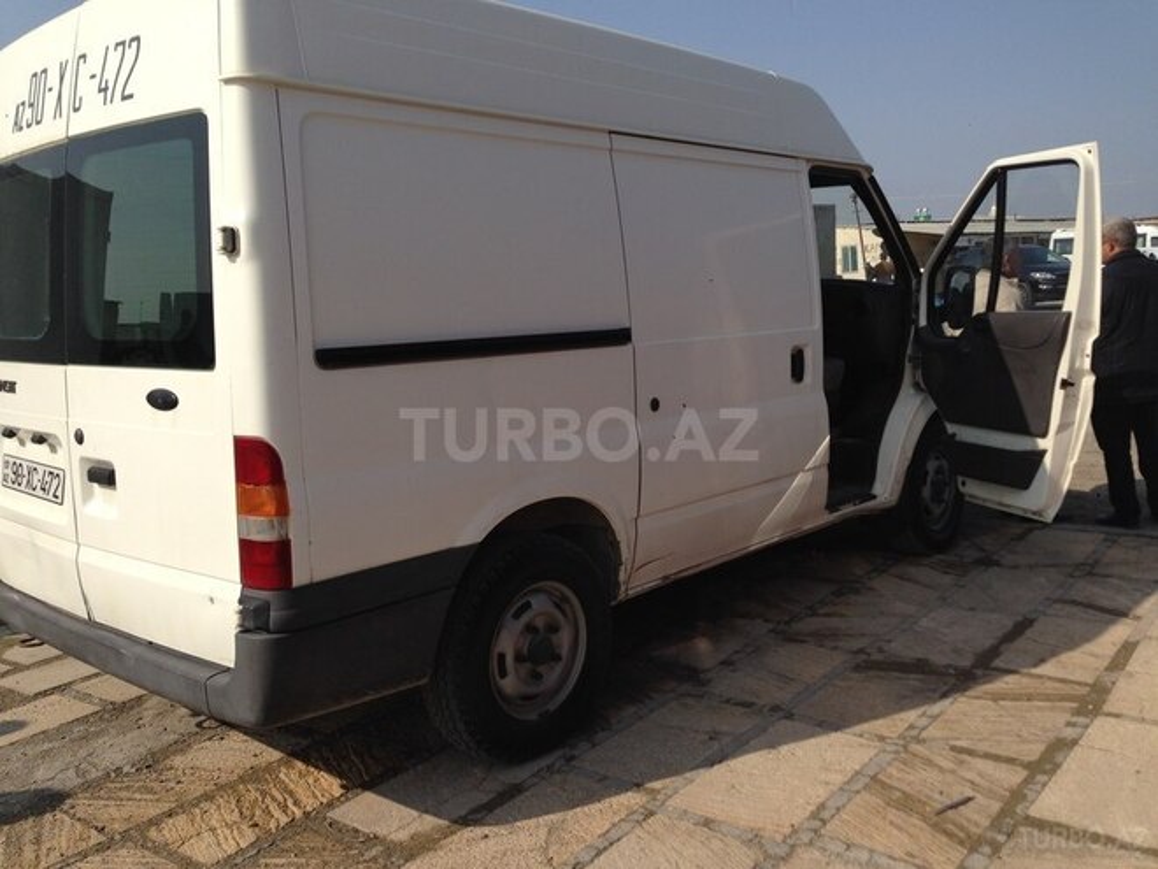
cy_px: 434
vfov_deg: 42.9
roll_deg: +2.2
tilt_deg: -6.8
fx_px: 1104
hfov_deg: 55.4
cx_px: 579
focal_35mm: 33
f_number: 2.4
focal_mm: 4.12
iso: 50
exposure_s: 1/2463
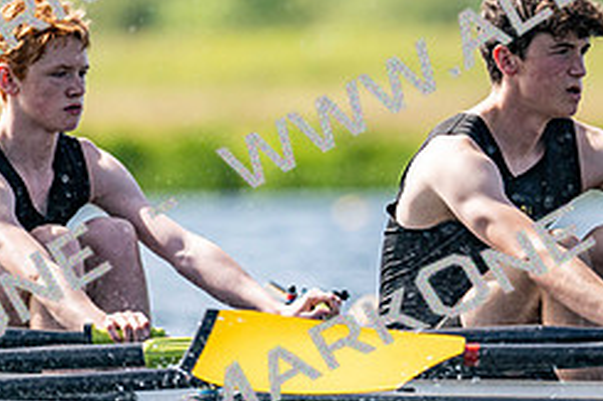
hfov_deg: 2.2
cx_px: 522
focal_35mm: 947
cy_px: 196
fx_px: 15851
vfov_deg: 1.5
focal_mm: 400
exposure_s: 1/2500
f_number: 4.5
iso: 320
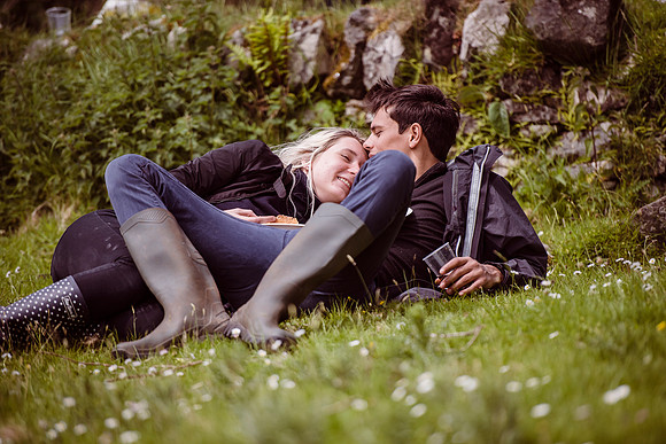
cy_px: 222
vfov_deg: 6.9
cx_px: 333
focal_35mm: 200
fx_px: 3701
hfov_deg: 10.3
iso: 250
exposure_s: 1/3200
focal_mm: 200
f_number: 2.8
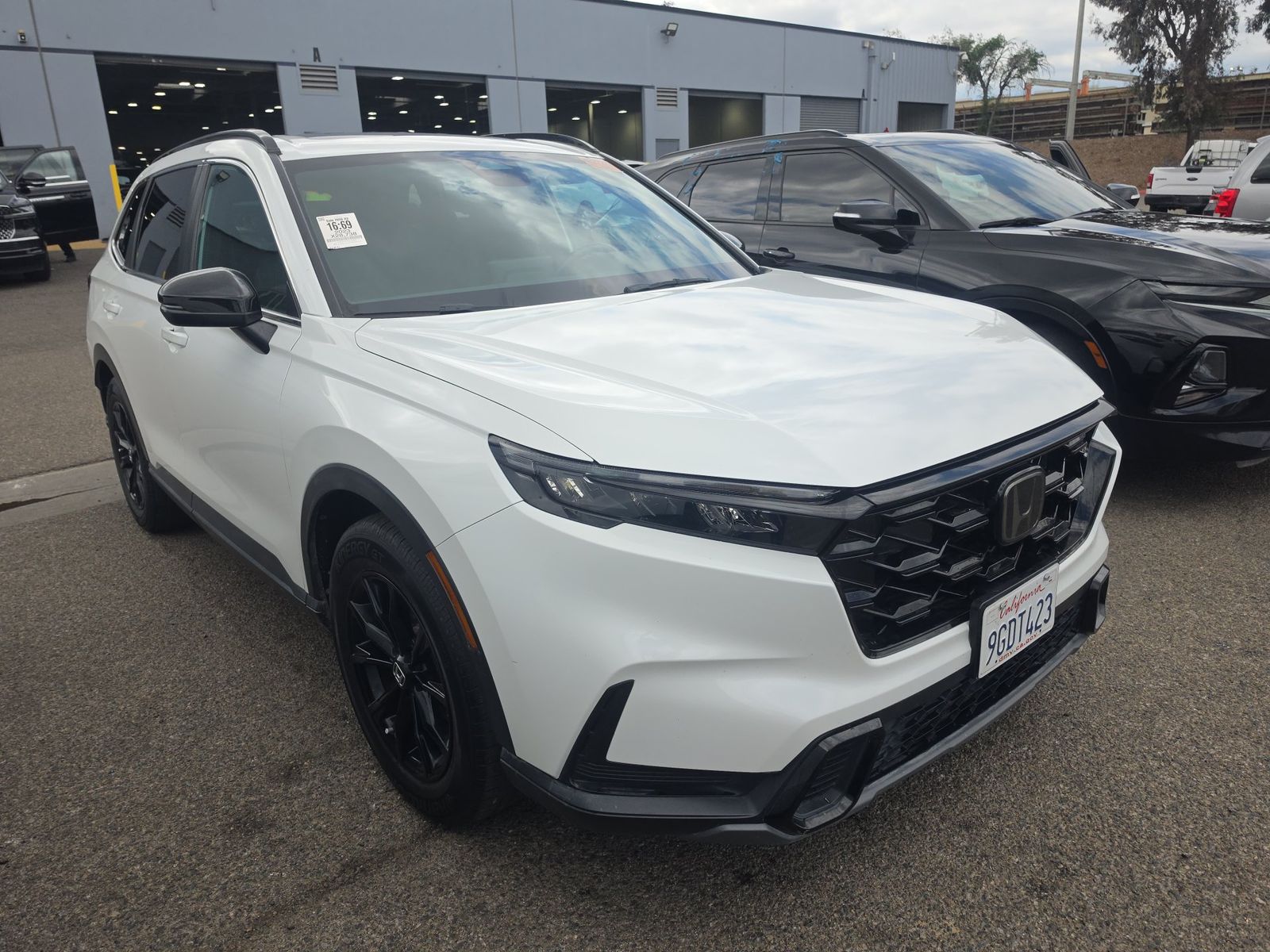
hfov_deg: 73.9
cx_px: 635
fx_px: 844
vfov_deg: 58.9
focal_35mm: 23
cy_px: 476
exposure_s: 1/4432
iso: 63
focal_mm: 6.5
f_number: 1.4
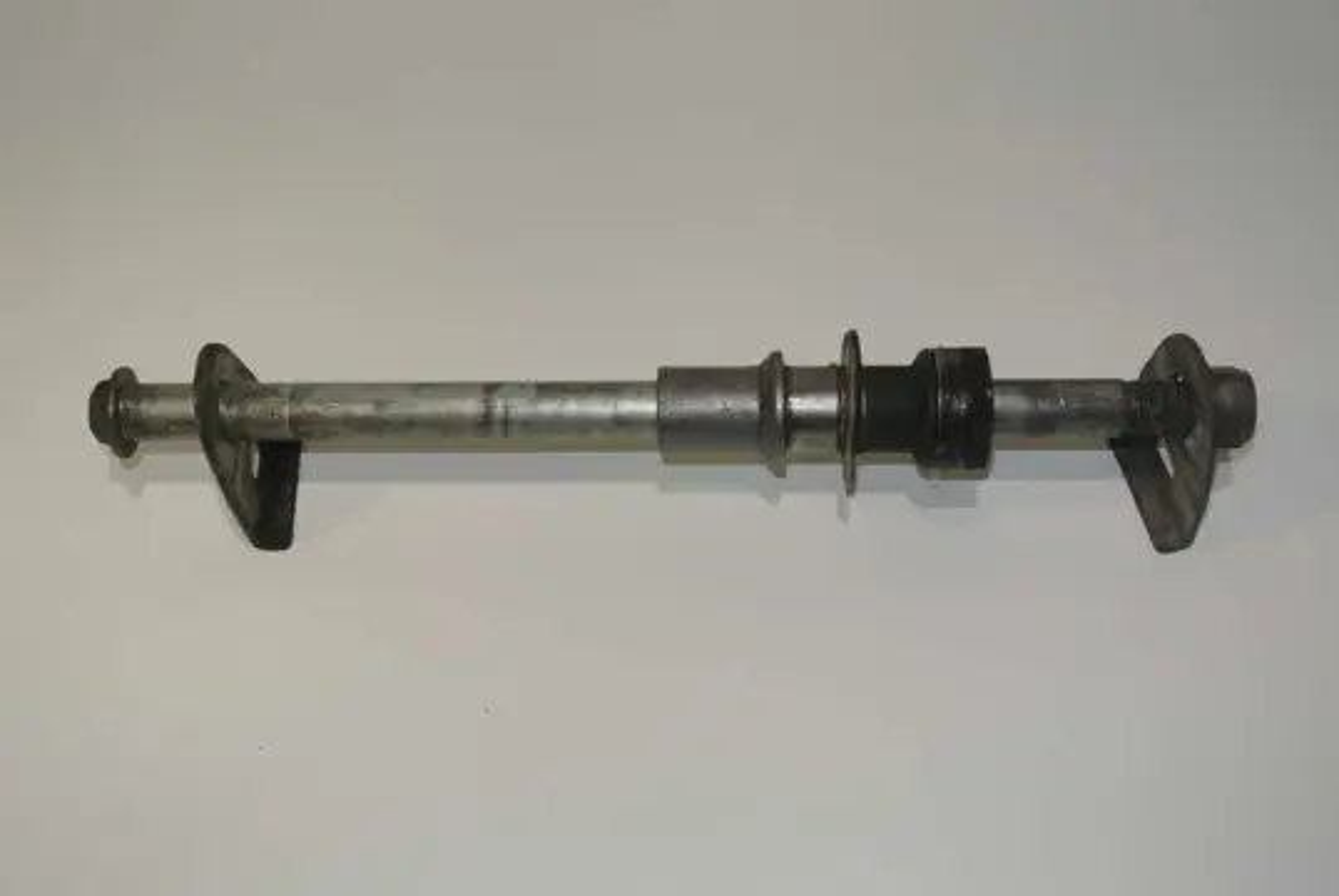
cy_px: 448
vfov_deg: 28.7
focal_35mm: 47
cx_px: 670
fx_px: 1750
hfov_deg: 41.9
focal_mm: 17.5
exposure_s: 1/60
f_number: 4.5
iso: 200
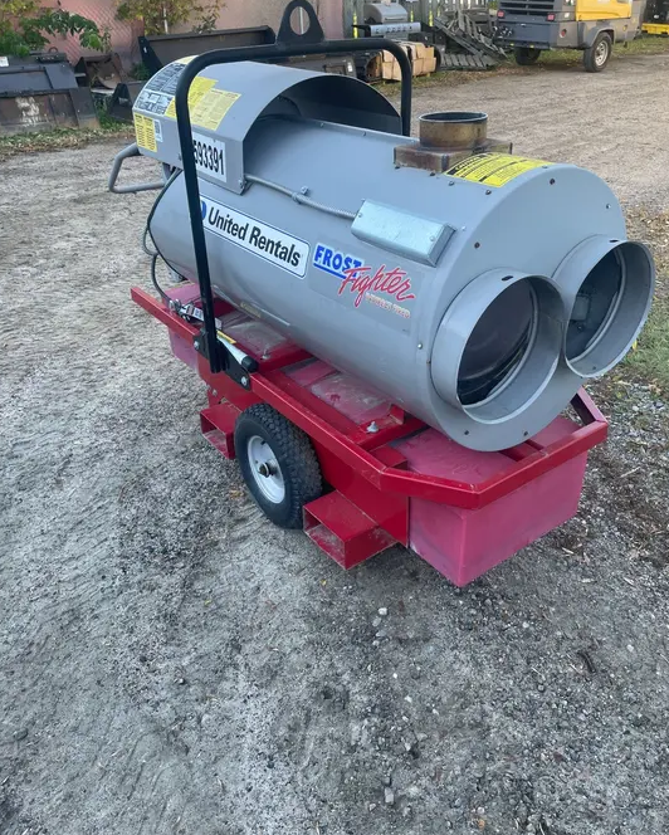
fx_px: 692
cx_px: 340
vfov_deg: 62.1
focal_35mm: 28
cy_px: 387
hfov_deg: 51.6
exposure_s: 1/121
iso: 40
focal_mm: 4.2
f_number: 1.6
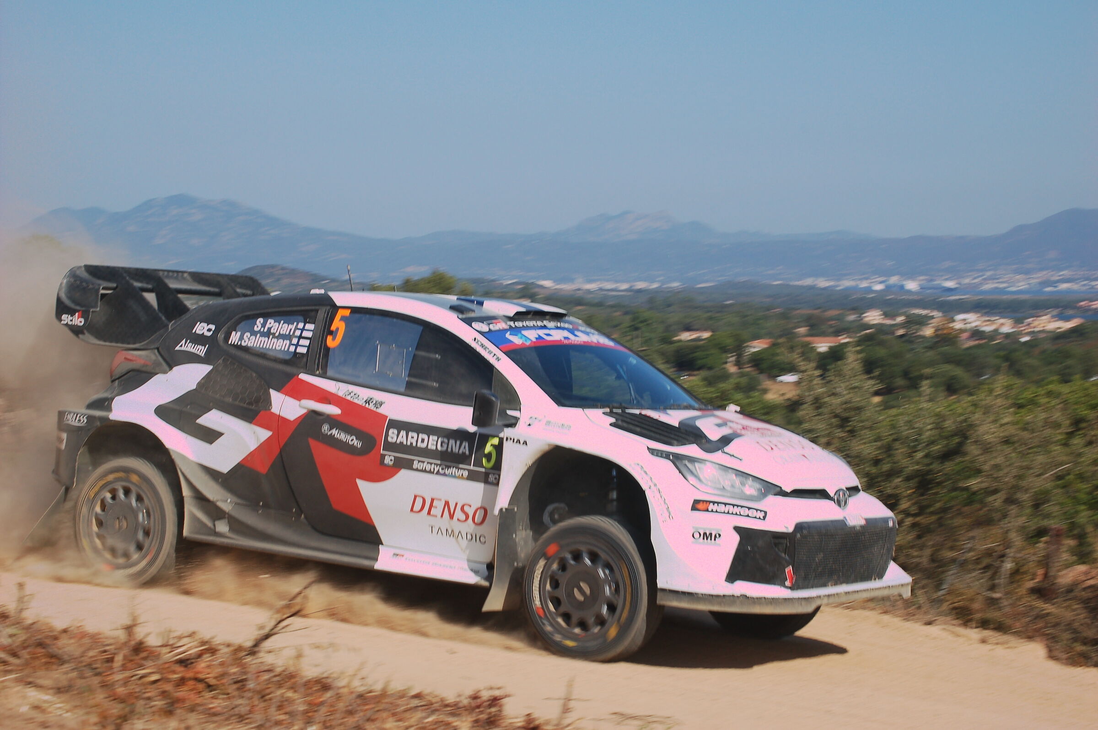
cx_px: 549
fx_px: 2514
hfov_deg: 24.6
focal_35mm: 82
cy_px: 365
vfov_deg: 16.5
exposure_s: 1/400
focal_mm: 55
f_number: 10
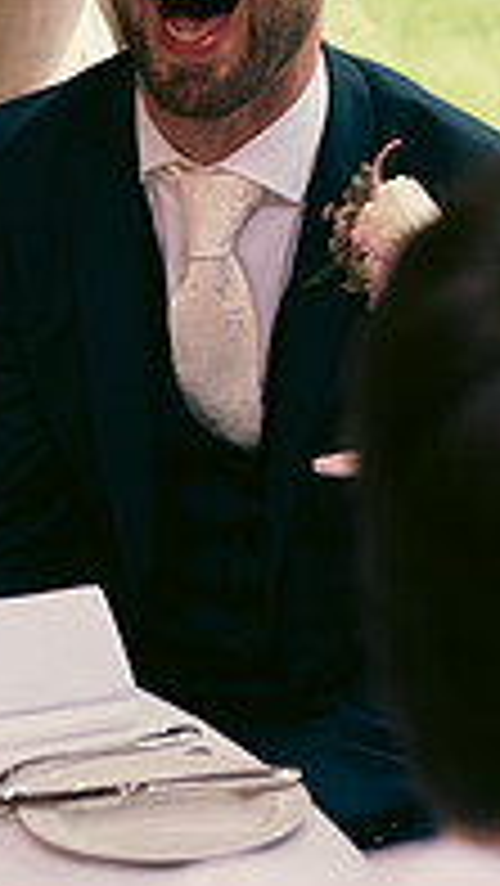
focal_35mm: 179
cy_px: 169
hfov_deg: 6.8
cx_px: 153
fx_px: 4214
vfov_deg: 12.0
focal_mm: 58
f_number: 3.5
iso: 1000
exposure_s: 1/160
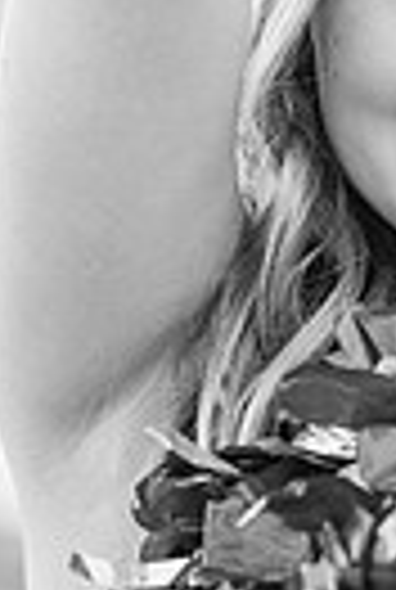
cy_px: 99
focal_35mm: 291
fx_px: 4776
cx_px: 472
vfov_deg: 7.1
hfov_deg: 4.7
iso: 200
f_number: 2.8
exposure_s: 1/500
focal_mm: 85
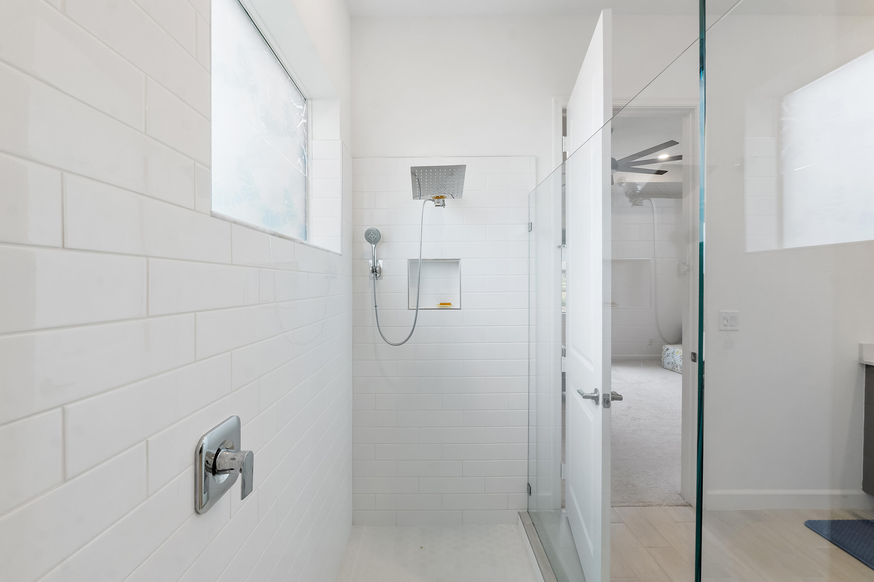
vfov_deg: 77.3
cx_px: 437
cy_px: 291
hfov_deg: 100.4
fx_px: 364
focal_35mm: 15
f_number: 11
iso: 160
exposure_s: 1/20
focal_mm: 10
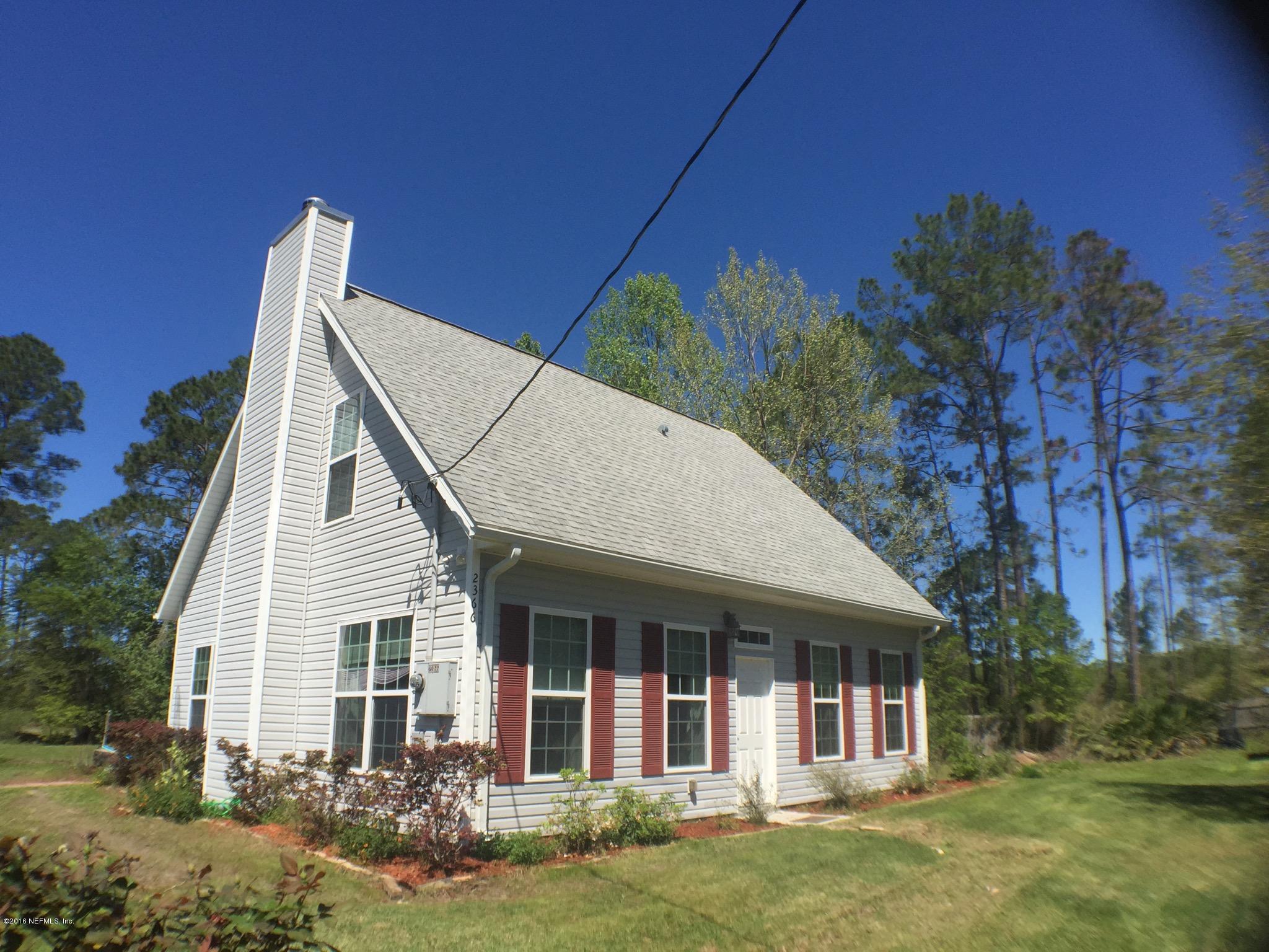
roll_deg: -0.5
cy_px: 476
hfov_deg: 61.7
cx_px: 634
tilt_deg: +17.0
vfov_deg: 48.2
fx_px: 1063
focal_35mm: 29
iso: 32
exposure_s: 1/2825
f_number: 2.2
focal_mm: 4.15
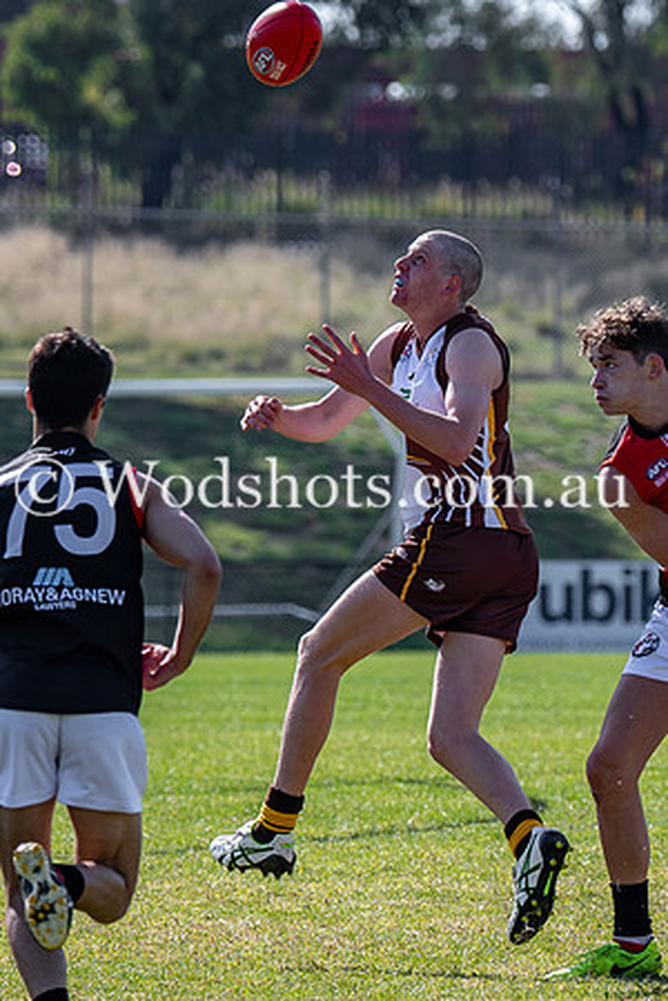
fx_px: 14178
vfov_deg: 4.0
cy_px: 630
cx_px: 445
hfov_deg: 2.7
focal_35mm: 509
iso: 100
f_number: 3.2
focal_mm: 135
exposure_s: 1/1000
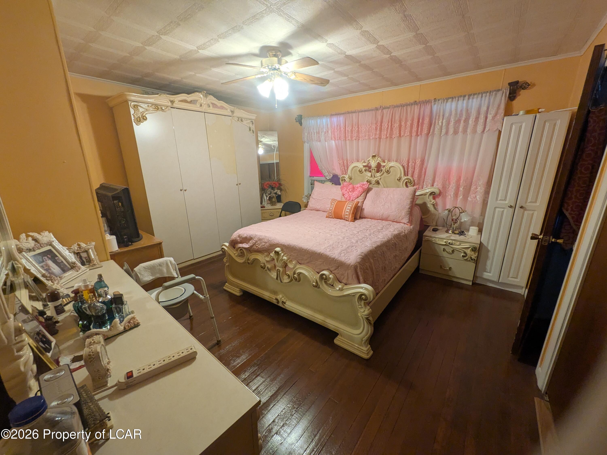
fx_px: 245
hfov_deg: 102.1
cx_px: 304
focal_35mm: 14
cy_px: 228
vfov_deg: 85.7
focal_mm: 1.83
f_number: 2.2
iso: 286
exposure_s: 1/60
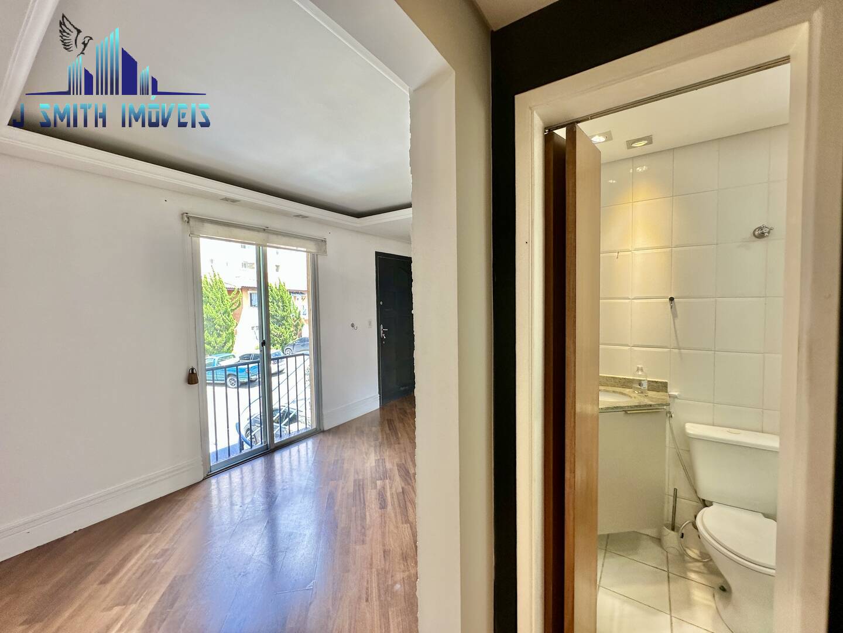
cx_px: 422
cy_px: 316
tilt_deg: -0.6
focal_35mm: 14
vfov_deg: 85.7
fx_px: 341
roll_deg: +0.3
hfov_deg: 102.1
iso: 100
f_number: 2.2
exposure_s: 1/99
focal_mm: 2.22
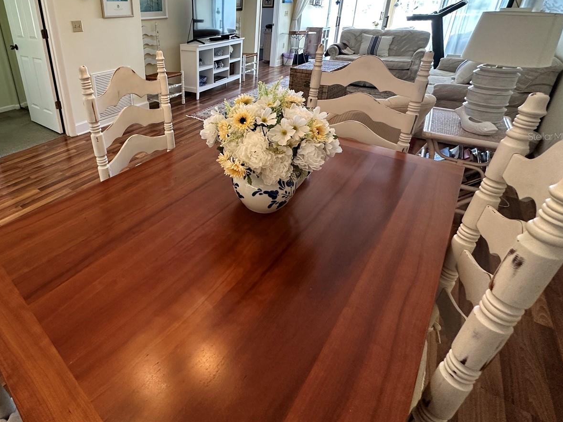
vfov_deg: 66.6
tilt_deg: -21.7
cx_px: 191
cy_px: 136
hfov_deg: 82.0
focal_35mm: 19
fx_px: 309
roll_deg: +1.4
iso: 320
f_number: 2.2
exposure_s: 1/120
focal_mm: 2.22
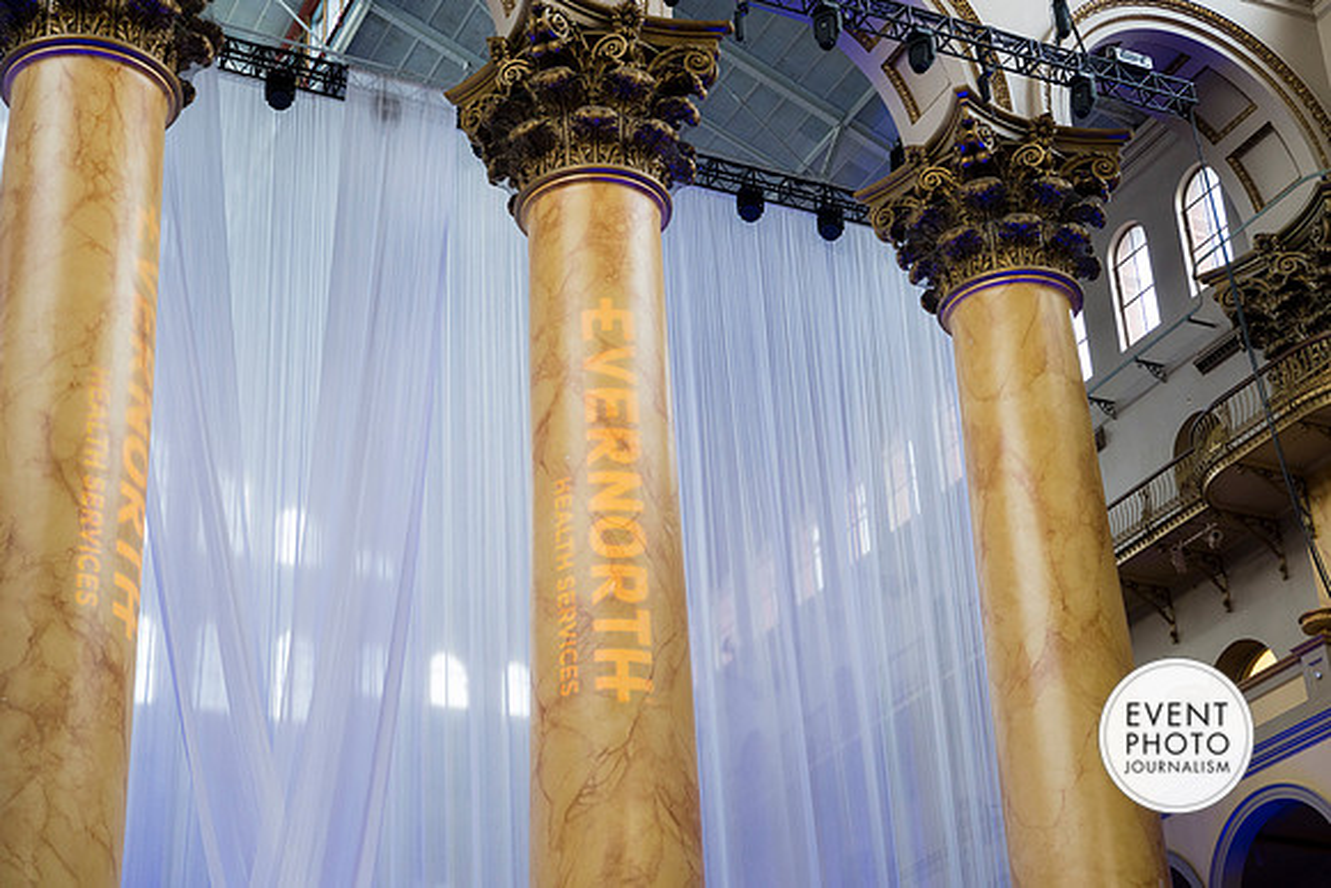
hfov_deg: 32.9
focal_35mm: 61
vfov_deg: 22.3
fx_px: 2257
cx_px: 666
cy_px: 444
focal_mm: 57
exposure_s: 1/200
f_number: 4
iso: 800
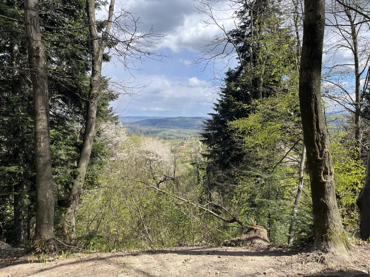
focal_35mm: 26
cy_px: 138
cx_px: 185
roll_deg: +0.1
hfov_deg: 67.3
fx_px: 278
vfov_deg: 53.1
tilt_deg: -6.0
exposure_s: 1/2137
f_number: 1.6
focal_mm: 5.1
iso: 50
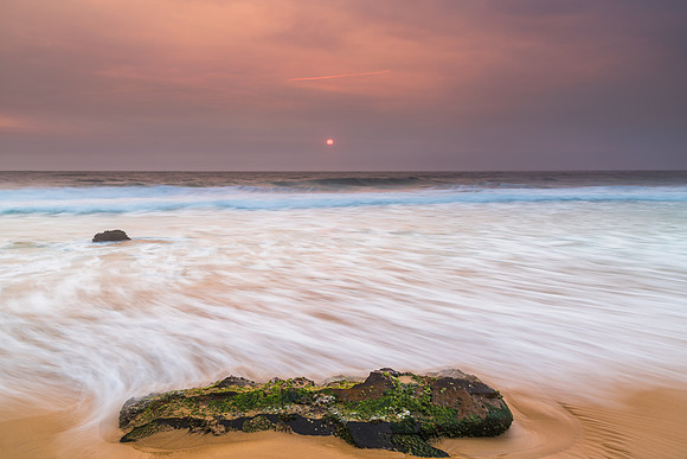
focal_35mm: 31
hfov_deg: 60.0
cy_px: 230
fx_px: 595
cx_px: 344
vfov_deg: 42.1
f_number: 8
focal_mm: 30
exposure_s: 1/1.25
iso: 31
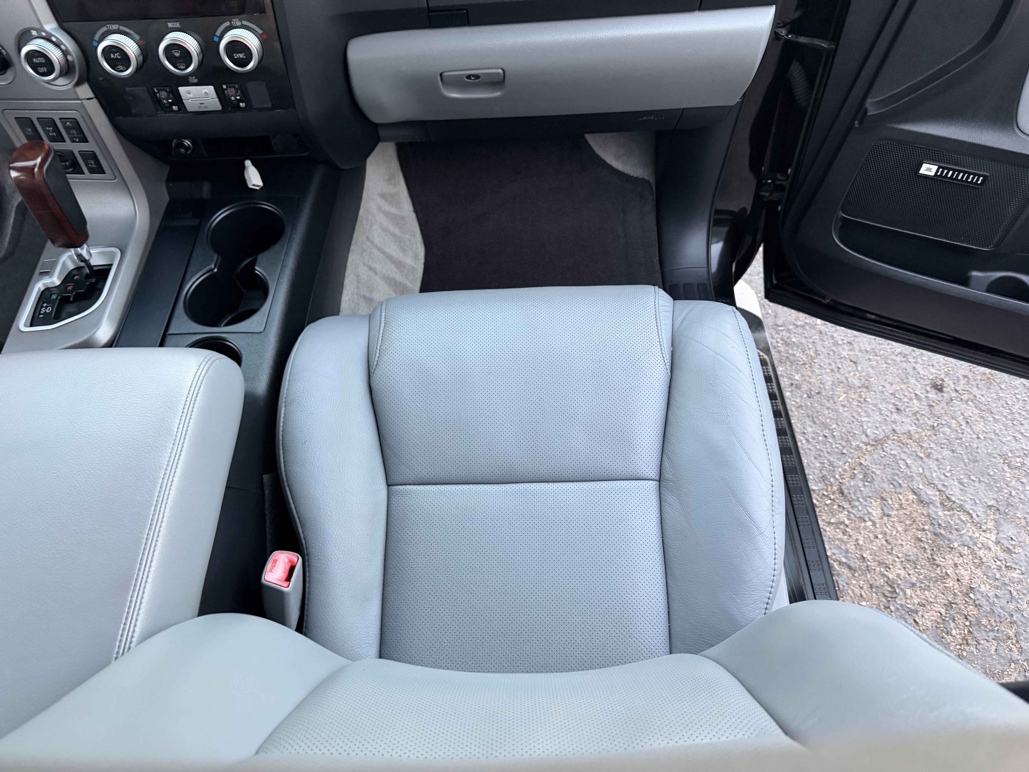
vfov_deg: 56.8
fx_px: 713
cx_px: 514
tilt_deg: -53.3
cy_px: 386
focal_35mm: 24
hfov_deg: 71.6
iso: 500
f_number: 1.78
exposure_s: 1/60
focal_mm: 6.76
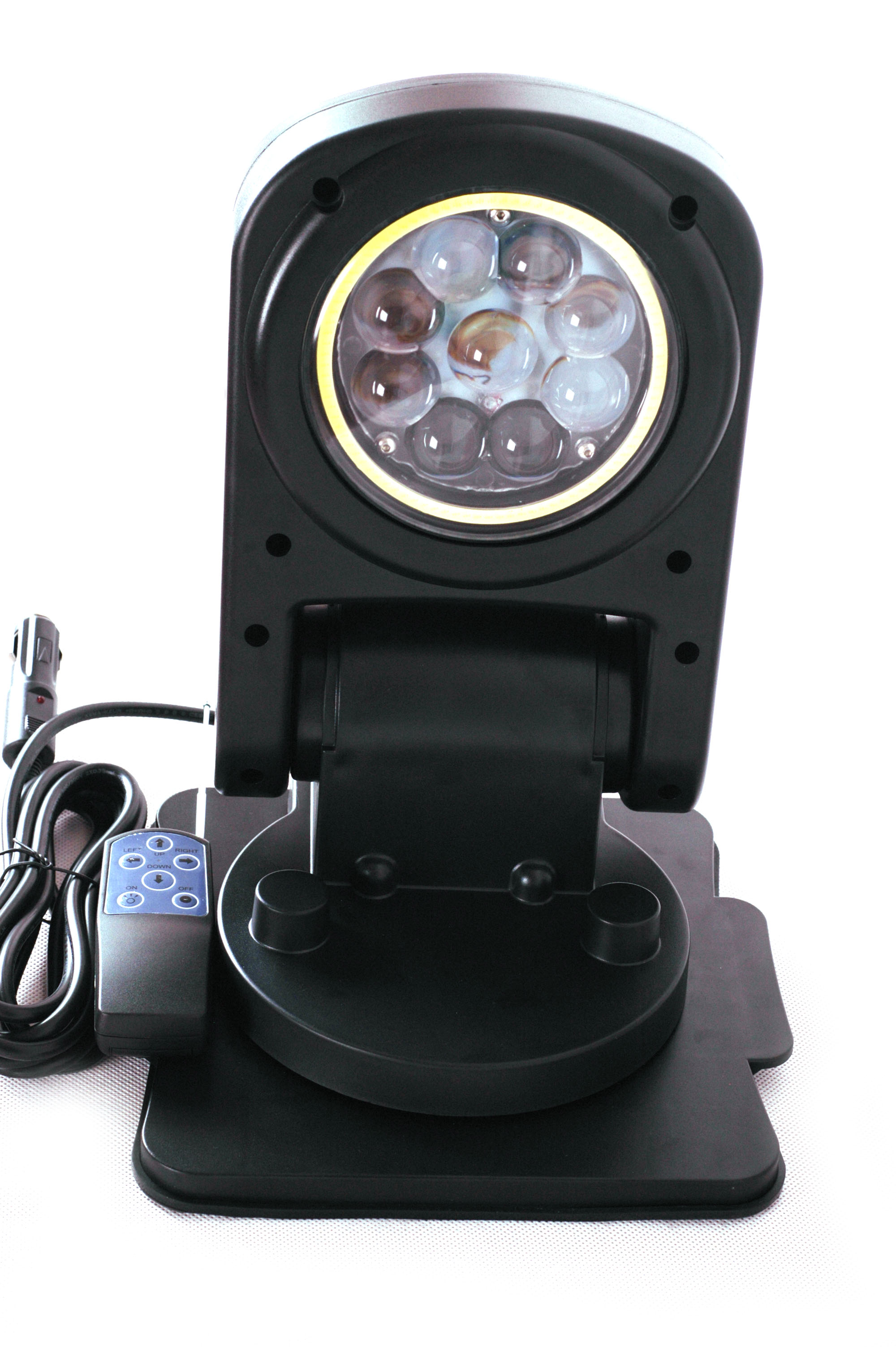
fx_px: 2805
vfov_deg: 27.0
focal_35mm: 75
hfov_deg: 18.1
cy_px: 674
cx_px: 448
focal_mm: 50
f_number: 5.6
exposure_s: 1/200
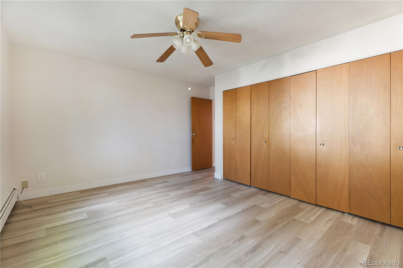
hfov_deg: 96.7
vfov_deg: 73.7
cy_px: 134
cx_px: 202
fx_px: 179
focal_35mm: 16
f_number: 8
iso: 100
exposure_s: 2
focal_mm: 16
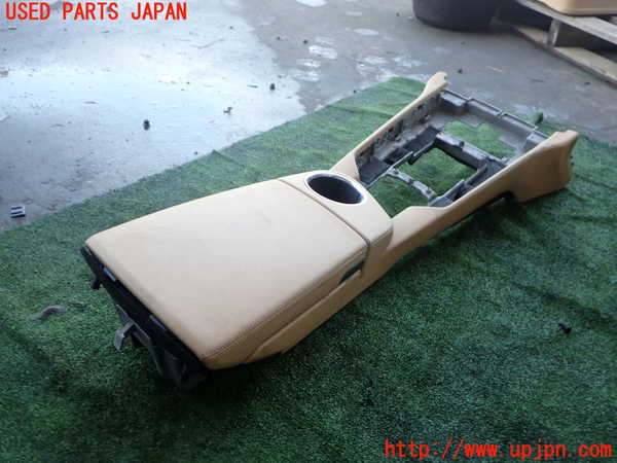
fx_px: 535
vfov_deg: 46.8
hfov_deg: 60.0
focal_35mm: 30
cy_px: 232
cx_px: 308
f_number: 2.3
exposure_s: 1/125
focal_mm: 5.4
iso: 200
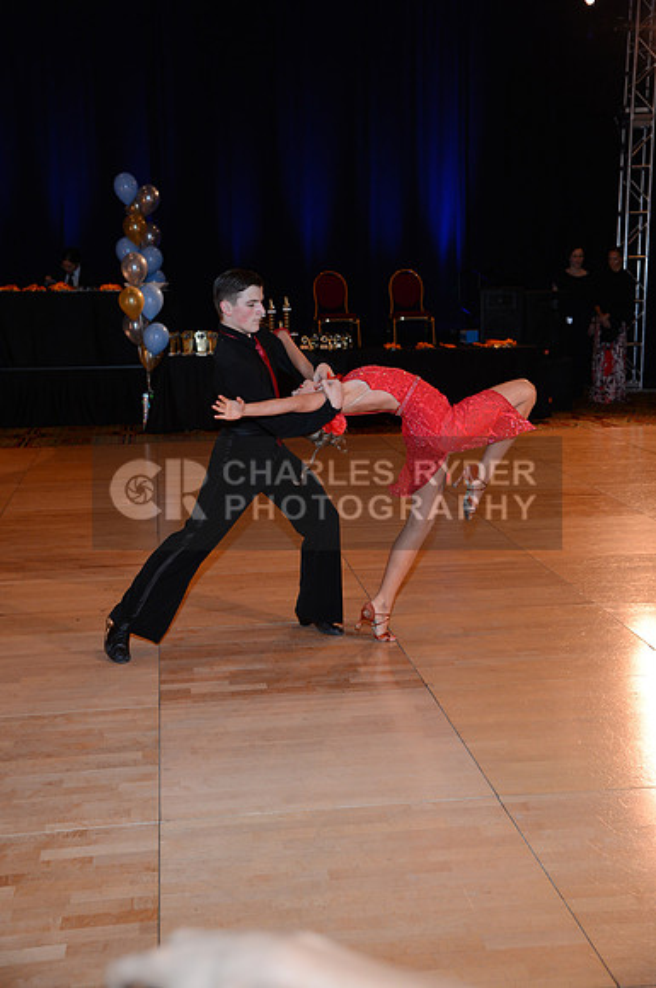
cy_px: 494
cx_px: 328
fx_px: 1316
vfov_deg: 41.2
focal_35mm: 48
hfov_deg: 28.0
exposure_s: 1/200
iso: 2000
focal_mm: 48
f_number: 4.5
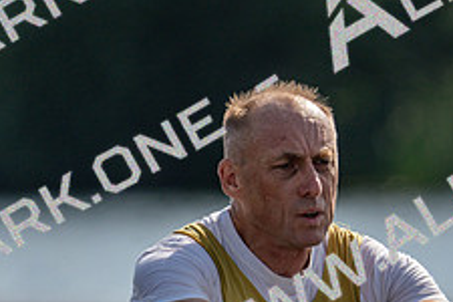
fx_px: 14281
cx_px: 437
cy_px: 367
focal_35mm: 1135
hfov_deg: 1.8
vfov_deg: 1.2
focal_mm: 441
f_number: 6.3
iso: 160
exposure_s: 1/1600
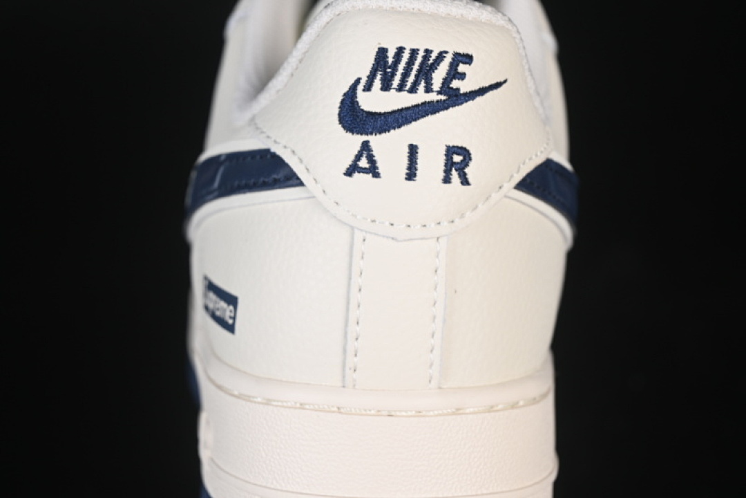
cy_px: 249
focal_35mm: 75
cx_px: 373
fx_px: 1554
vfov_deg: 18.2
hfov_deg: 27.0
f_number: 7.1
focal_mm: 50
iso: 160
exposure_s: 1/80
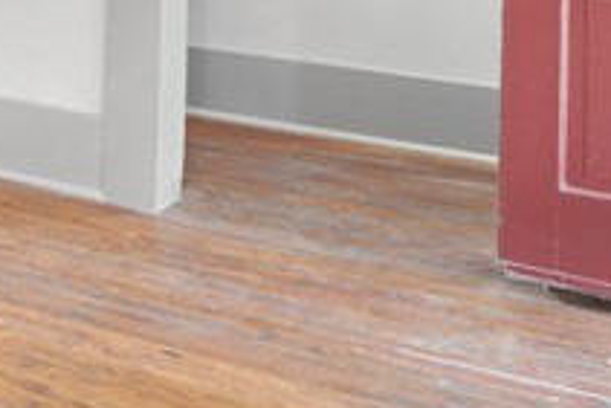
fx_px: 1223
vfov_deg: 17.3
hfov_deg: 18.2
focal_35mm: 72
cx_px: -625
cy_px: -182
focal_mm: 14
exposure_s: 6
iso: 200
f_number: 8
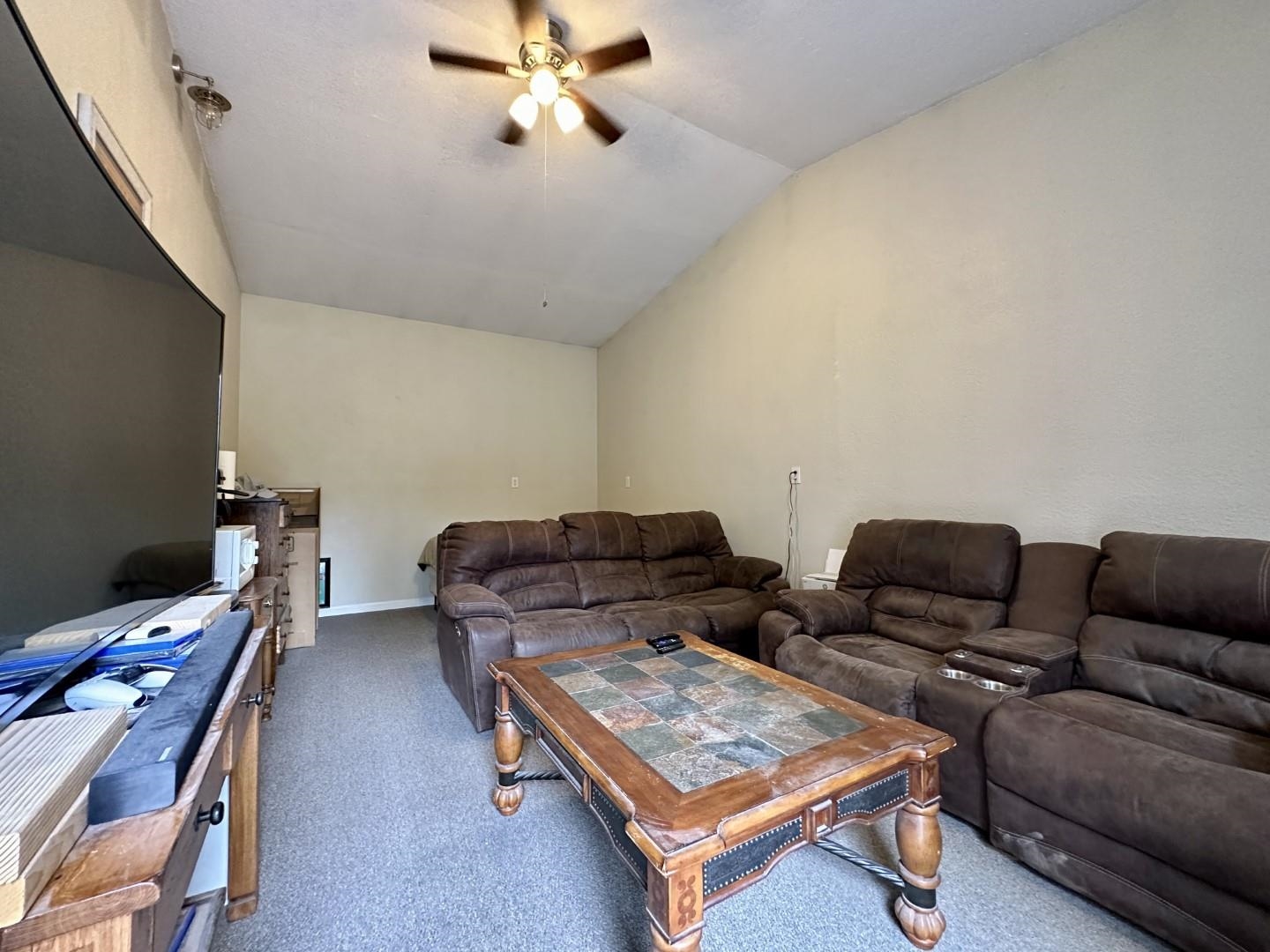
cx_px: 635
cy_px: 476
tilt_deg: +1.9
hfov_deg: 102.1
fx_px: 514
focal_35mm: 14
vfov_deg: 85.7
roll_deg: -0.2
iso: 800
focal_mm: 2.22
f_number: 2.2
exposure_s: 1/60
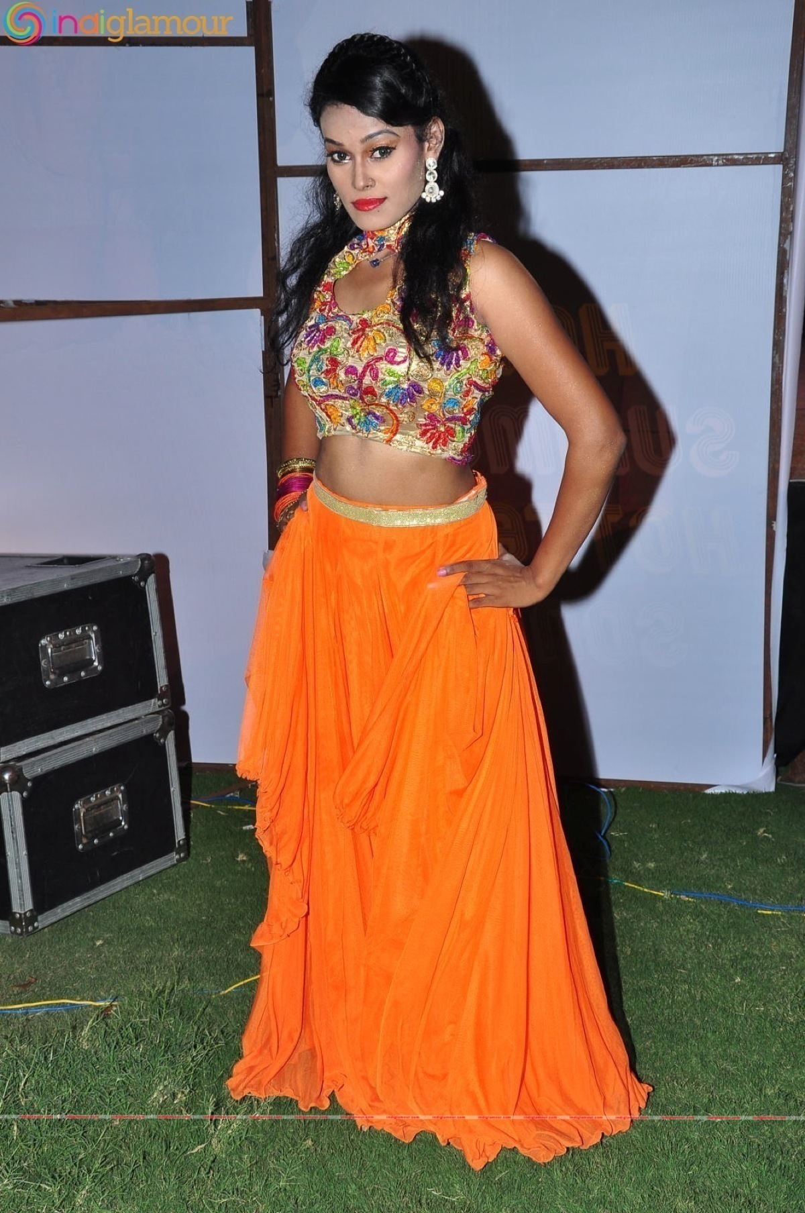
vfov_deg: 38.9
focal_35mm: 51
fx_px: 1716
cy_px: 606
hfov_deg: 26.4
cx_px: 402
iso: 400
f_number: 10
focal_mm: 34
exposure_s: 1/125
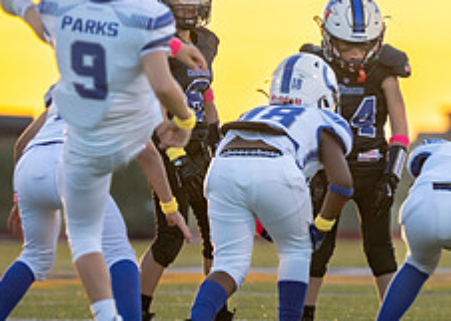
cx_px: 496
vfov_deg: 2.2
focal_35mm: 650
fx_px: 8318
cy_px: 53
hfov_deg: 3.1
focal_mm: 200
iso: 640
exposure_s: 1/1250
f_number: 2.8
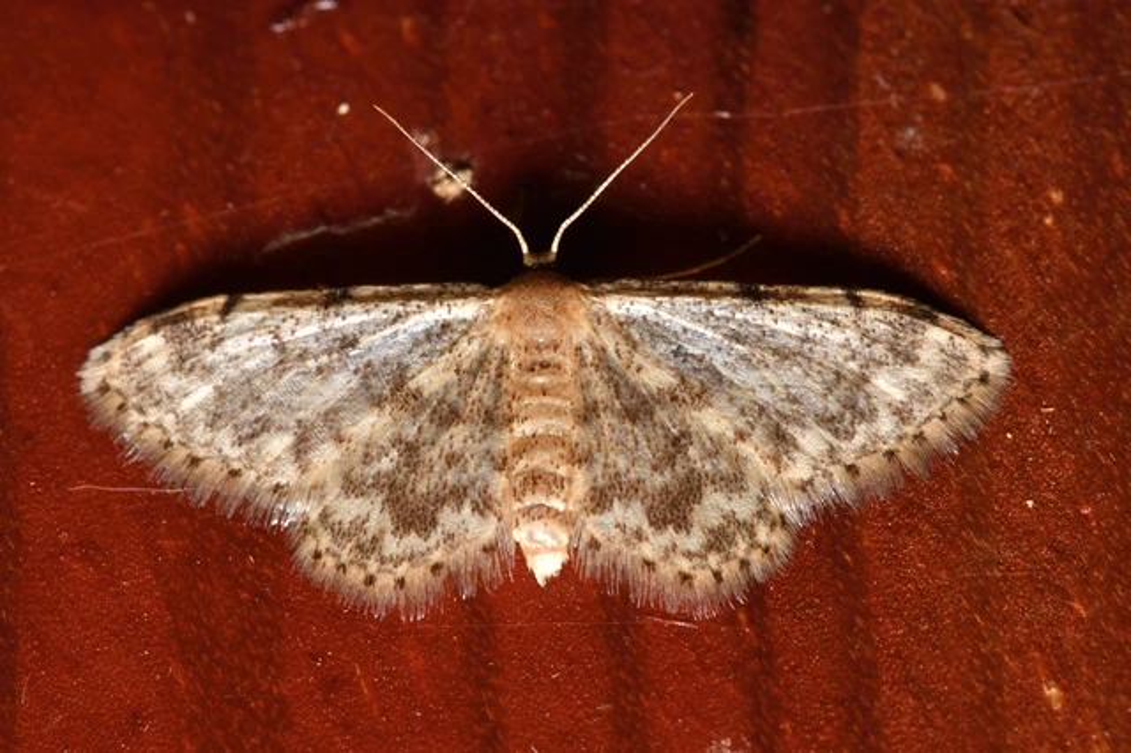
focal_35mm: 225
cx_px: 566
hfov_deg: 9.2
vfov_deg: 6.1
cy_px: 376
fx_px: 7065
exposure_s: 1/250
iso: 100
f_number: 10
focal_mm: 150
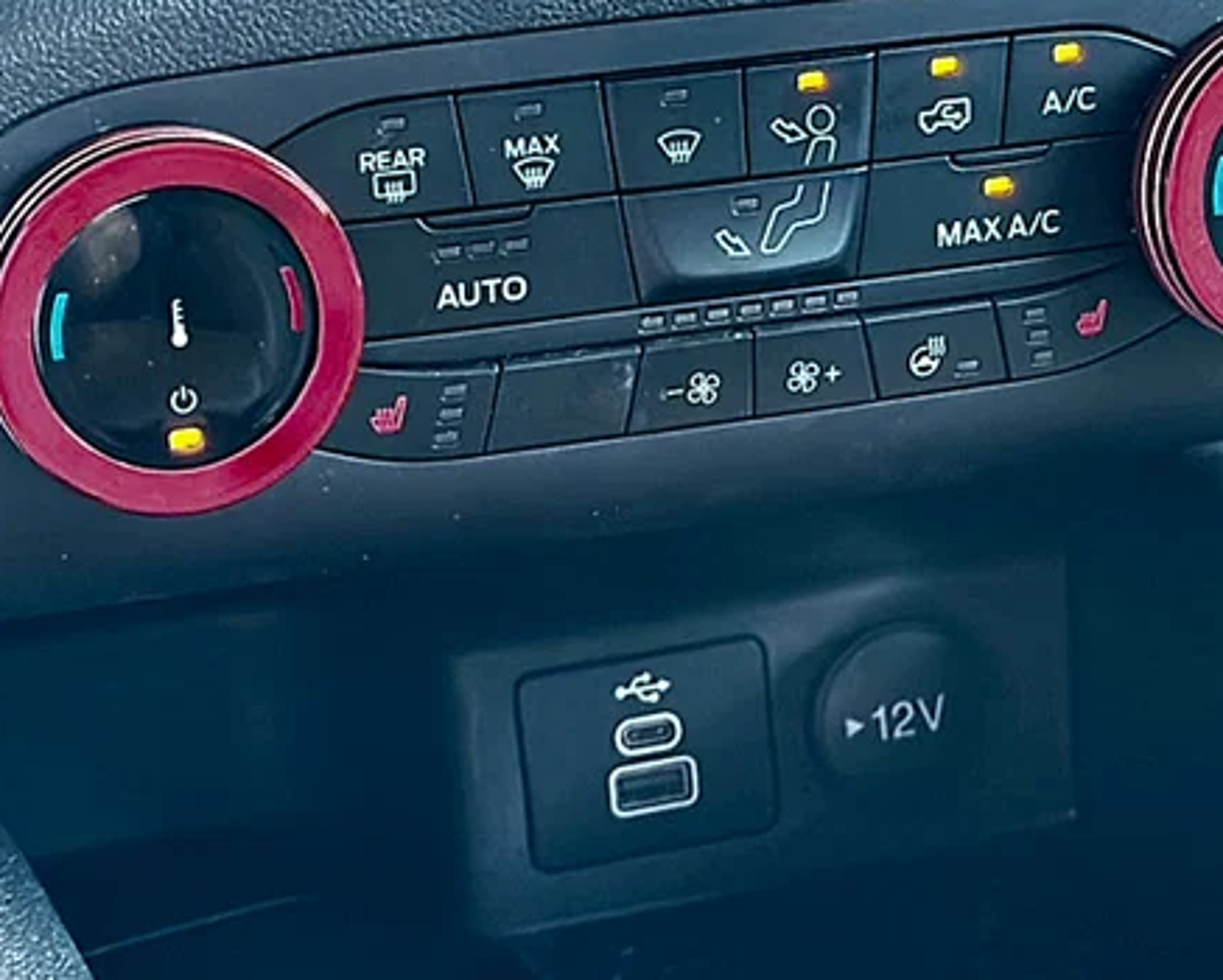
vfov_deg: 17.8
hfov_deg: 22.2
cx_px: 739
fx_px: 3114
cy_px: 293
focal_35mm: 86
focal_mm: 6.86
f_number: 1.78
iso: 160
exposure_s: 1/56
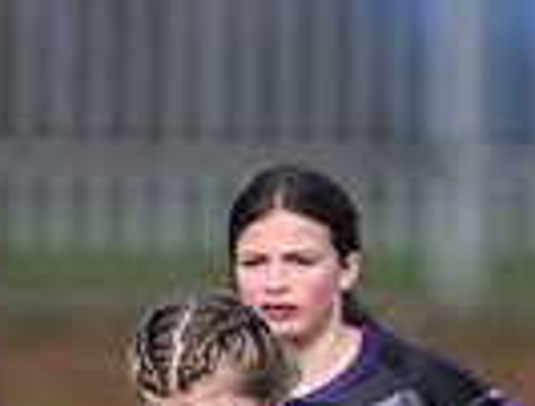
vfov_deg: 0.8
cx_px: 304
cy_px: 868
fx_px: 29483
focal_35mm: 1899
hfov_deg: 1.0
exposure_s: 1/3200
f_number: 3.2
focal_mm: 400
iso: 500
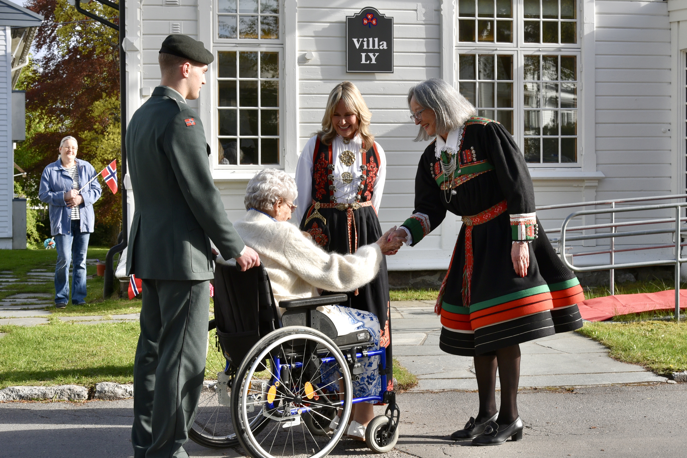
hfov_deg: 42.7
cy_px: 229
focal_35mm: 46
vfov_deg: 29.2
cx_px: 344
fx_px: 878
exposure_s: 1/400
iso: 400
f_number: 10
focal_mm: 46
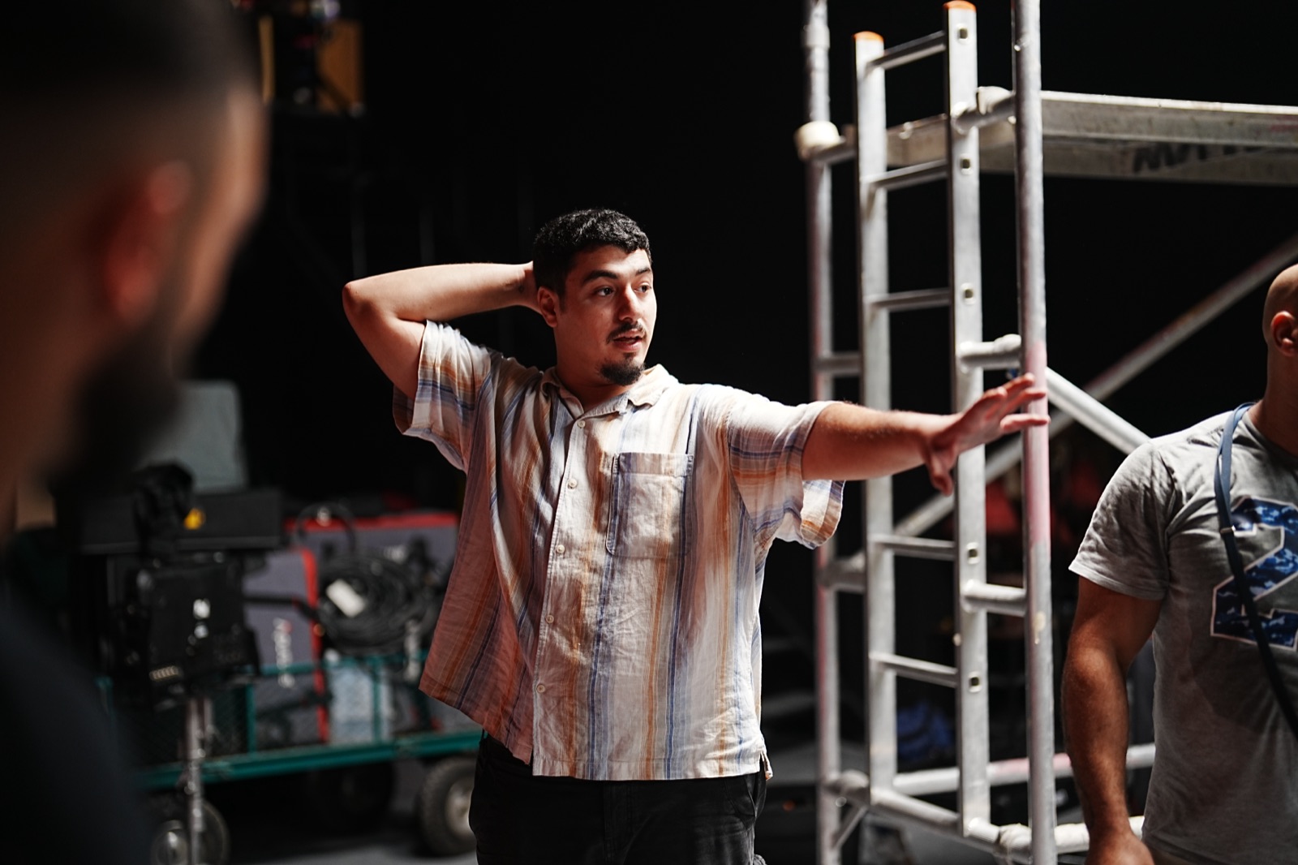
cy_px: 432
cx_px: 649
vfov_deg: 27.0
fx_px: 1802
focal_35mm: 50
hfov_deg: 39.6
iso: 400
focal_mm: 50
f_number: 1.3
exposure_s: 1/100
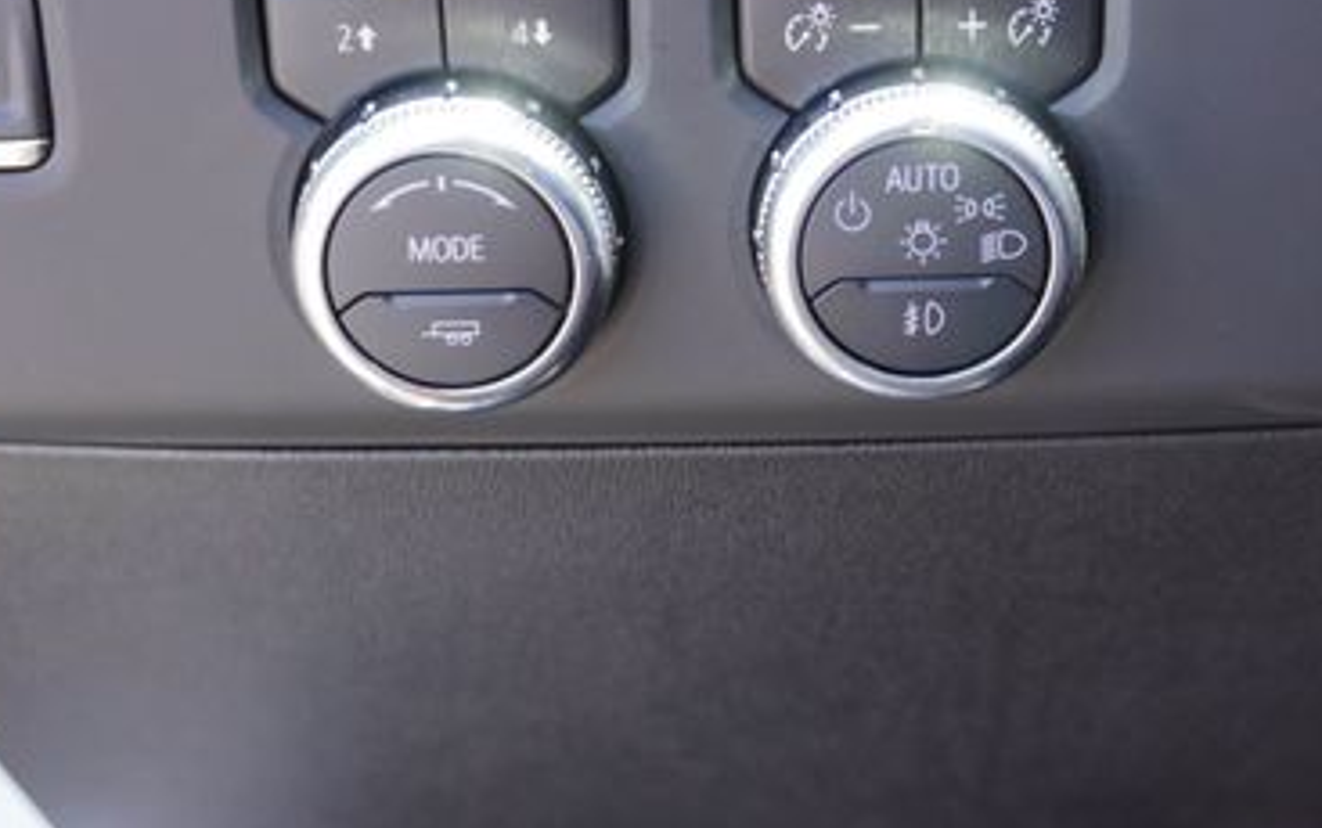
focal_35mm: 64
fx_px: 2308
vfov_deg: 20.3
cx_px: 699
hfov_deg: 32.0
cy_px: 252
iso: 200
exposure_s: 1/60
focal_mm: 24
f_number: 4.5
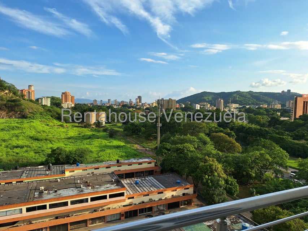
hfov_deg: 73.9
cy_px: 116
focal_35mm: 23
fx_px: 205
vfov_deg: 58.9
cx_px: 154
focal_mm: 5.54
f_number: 1.8
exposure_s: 1/2053
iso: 40
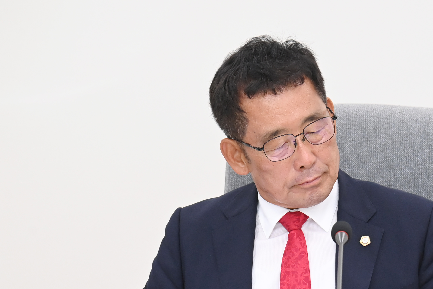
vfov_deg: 6.5
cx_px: 294
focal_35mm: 211
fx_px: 2538
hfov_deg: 9.7
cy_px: 212
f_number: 5.6
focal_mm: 120
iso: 3200
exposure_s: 1/250
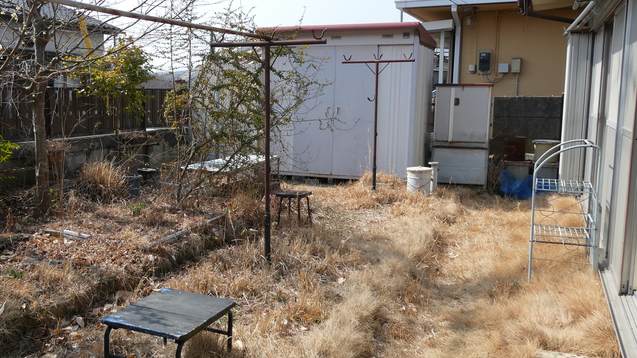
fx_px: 659
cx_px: 197
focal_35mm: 39
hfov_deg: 50.4
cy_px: 173
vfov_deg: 30.4
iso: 80
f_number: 3.3
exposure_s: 1/640
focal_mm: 4.3
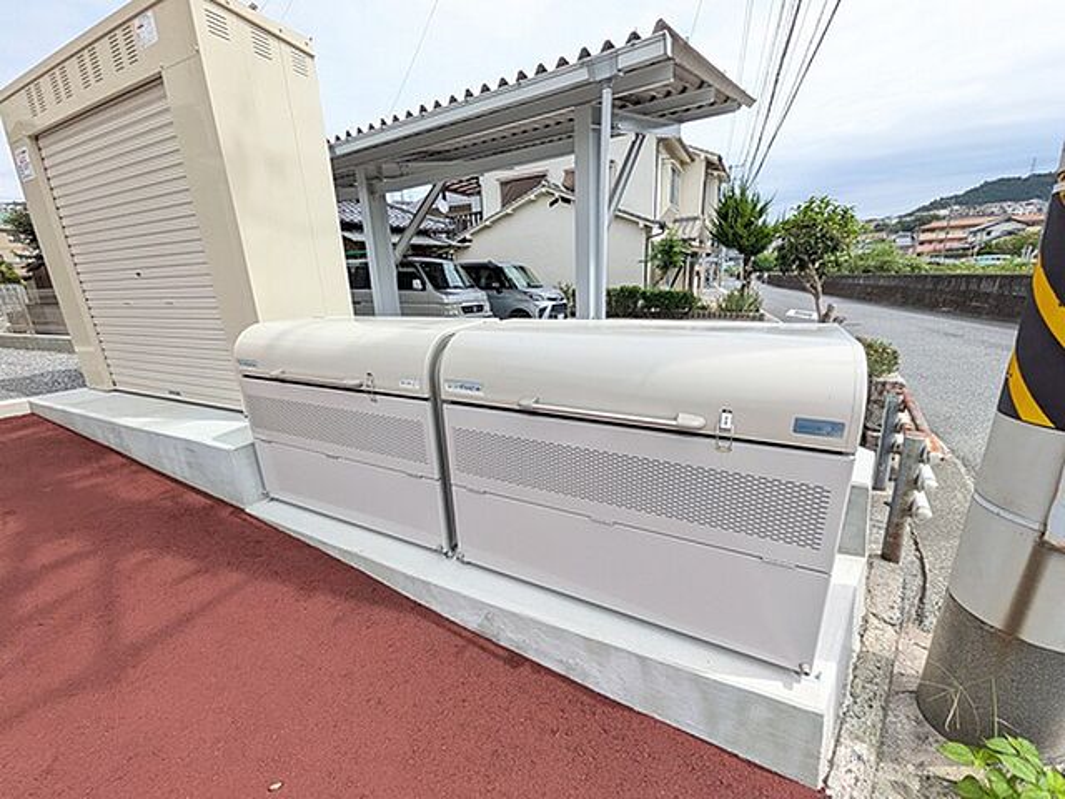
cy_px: 400
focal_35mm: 14
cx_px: 532
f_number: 2.2
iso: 105
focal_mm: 1.85
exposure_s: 1/2469
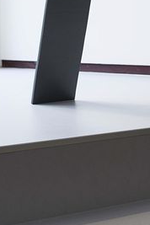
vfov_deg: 17.2
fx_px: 737
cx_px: 147
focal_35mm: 118
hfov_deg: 11.5
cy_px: 44
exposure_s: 1/40
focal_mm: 35
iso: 250
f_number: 4
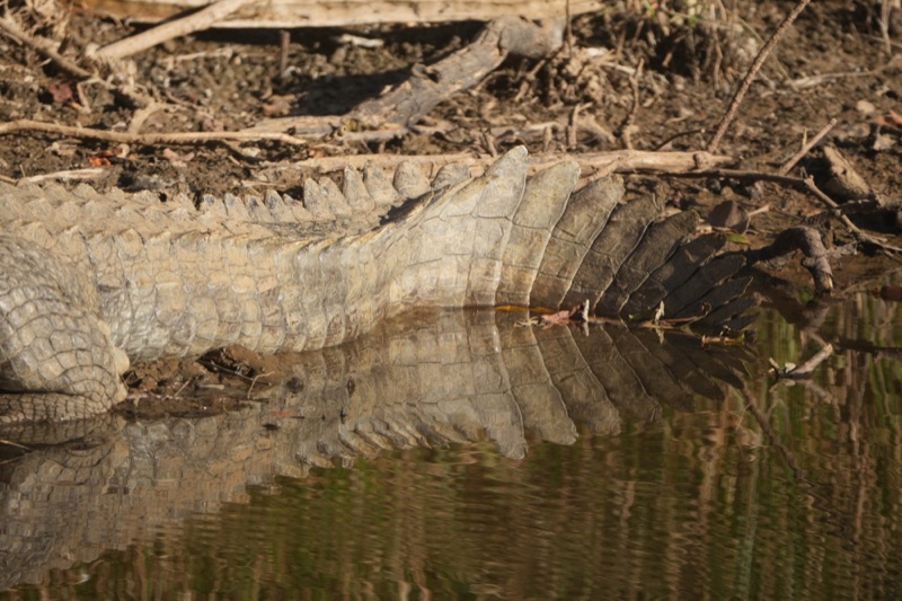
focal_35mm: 900
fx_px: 22544
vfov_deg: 1.5
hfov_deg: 2.3
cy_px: 300
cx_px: 451
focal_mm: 600
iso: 320
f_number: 6.3
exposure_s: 1/500
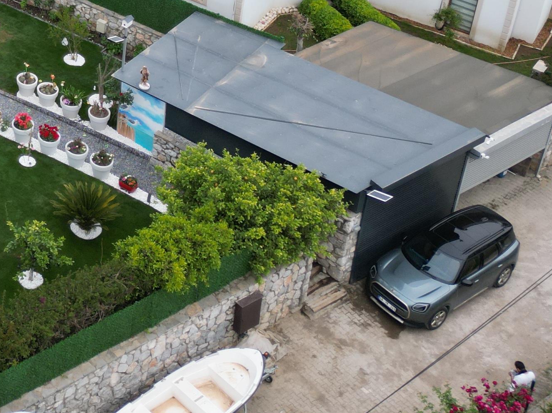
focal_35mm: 73
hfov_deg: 24.2
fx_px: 1164
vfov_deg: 18.6
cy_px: -144
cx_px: -110
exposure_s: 1/1000
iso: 140
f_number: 1.7
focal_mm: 6.72
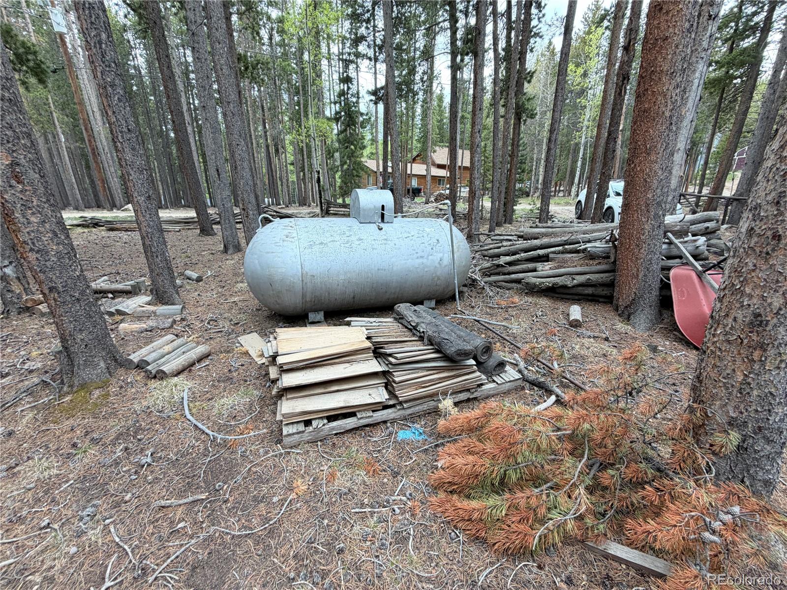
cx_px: 394
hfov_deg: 102.1
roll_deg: -0.3
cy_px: 295
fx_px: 318
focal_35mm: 14
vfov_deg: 85.7
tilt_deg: -17.9
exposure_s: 1/121
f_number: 2.2
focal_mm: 2.22
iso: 100
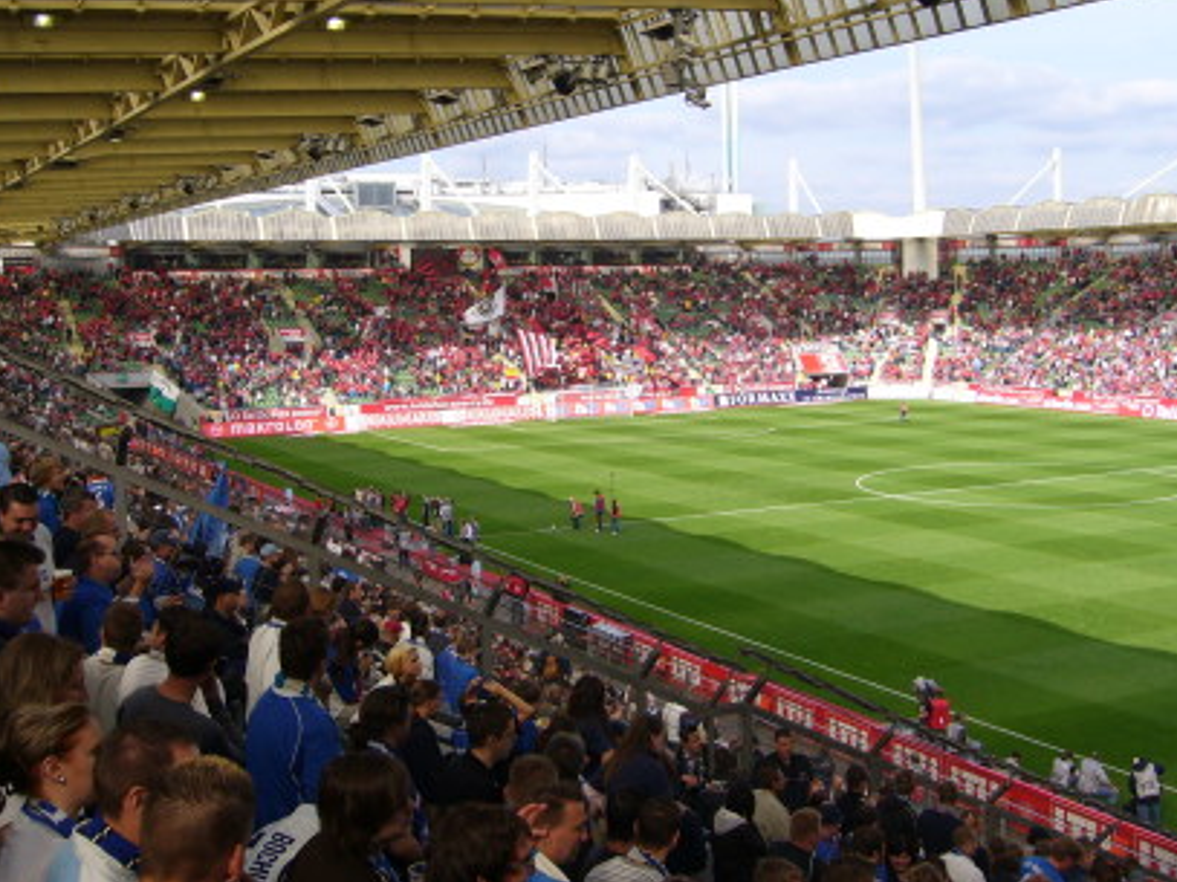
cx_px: 604
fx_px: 1462
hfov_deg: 43.9
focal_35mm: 43
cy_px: 343
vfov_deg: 33.4
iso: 80
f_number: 5.6
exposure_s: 1/200
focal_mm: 5.8
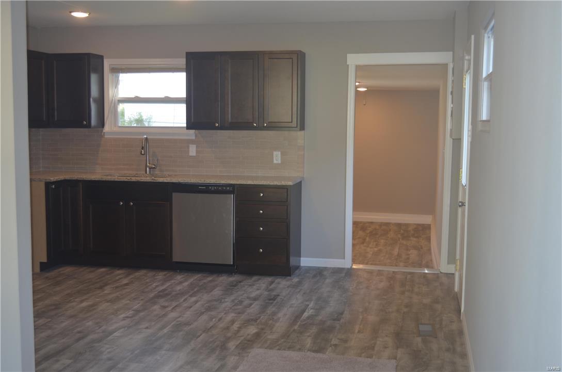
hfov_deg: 45.0
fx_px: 678
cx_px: 281
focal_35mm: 44
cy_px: 186
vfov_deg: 30.7
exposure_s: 1/30
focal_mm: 29
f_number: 4.5
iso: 280
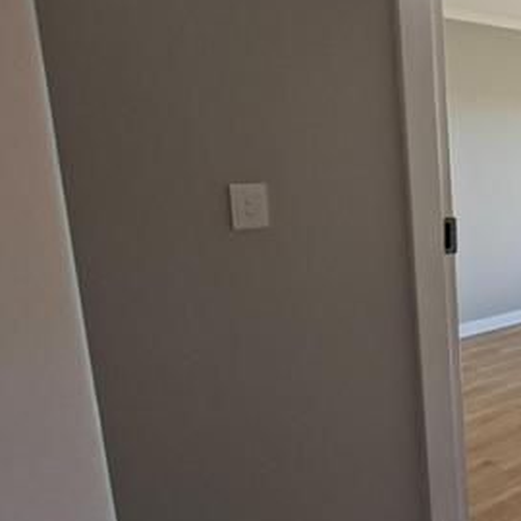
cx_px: 662
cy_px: 249
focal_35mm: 34
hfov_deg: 35.1
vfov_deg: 48.4
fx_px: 579
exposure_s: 1/50
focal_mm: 1.74
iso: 40
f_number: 2.2
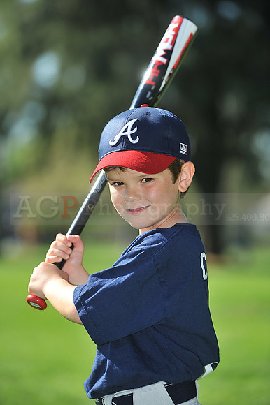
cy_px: 202
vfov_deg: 12.5
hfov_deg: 8.3
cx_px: 135
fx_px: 1858
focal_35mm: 165
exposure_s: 1/1250
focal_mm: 165
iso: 200
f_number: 4.5
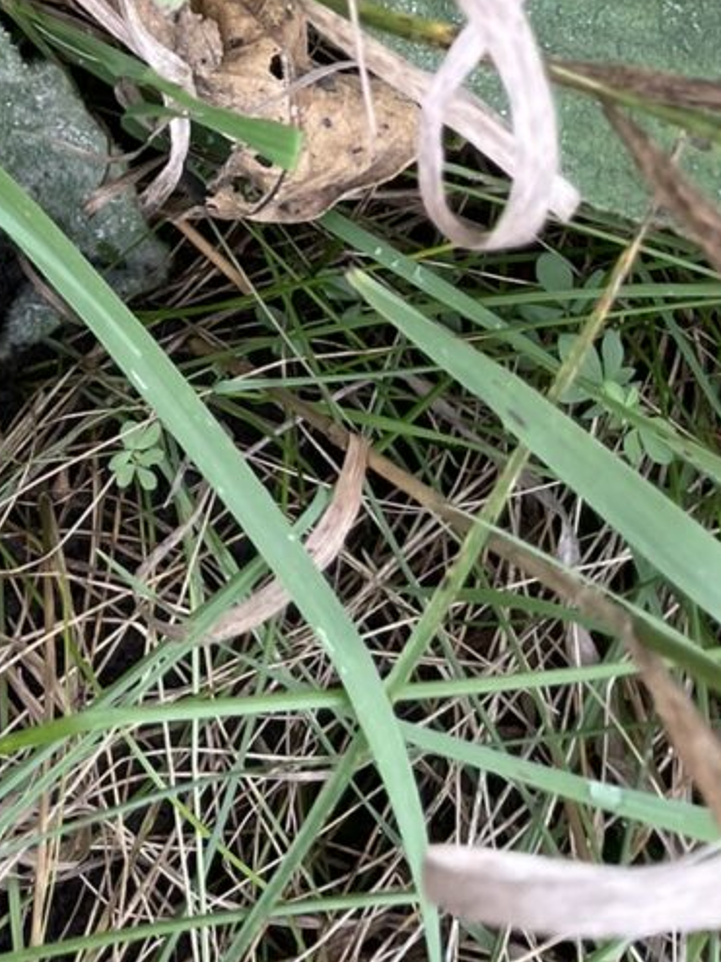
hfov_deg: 16.0
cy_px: -515
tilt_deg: -77.9
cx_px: -387
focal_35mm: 84
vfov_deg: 19.9
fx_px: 2334
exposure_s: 1/217
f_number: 1.6
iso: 32
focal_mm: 4.2
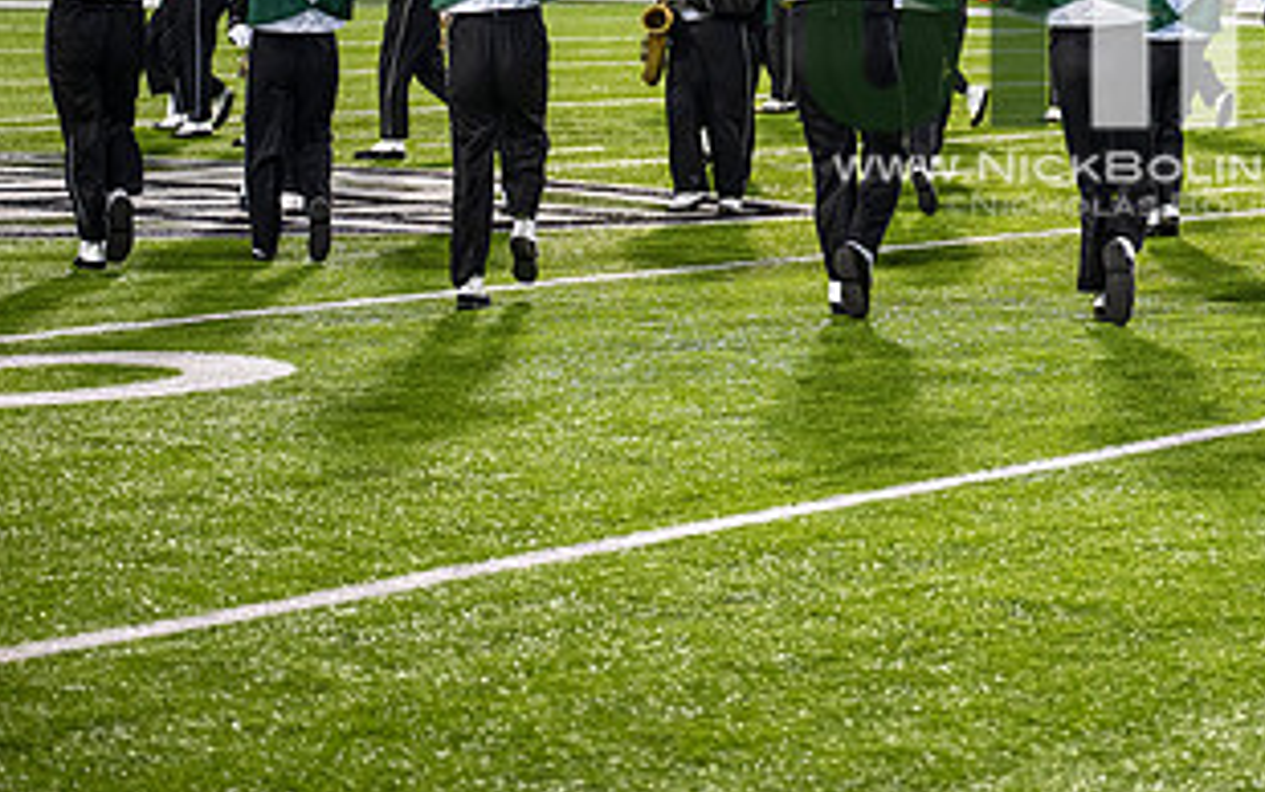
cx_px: 1114
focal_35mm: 122
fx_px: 4208
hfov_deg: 16.9
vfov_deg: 10.7
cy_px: 22
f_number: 3.2
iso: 1250
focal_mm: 64
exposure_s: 1/500
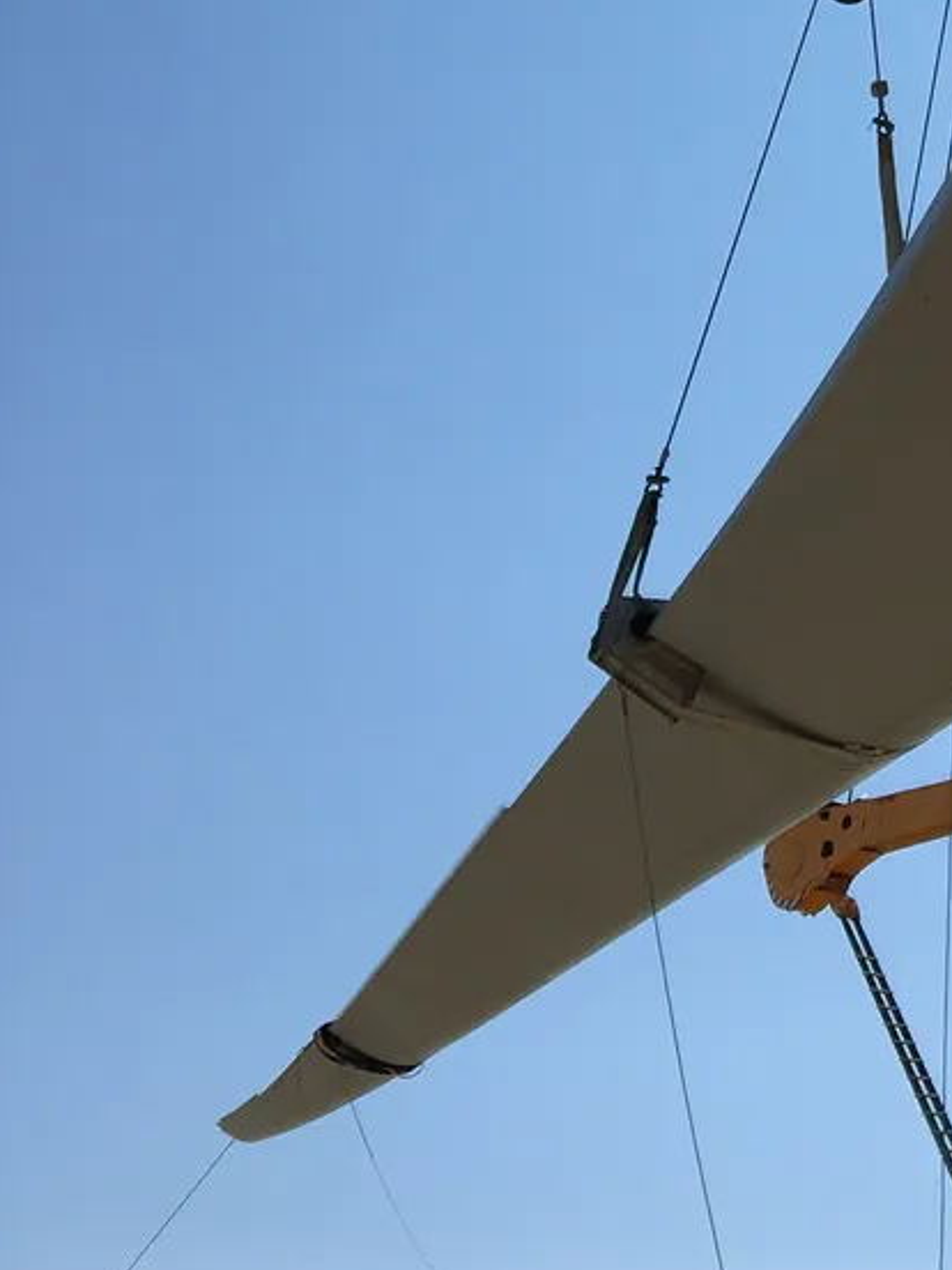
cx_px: 1373
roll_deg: +2.9
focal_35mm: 84
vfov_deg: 21.0
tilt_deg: +37.9
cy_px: -426
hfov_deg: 16.2
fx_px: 3080
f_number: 2.2
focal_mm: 4.15
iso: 25
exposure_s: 1/3205
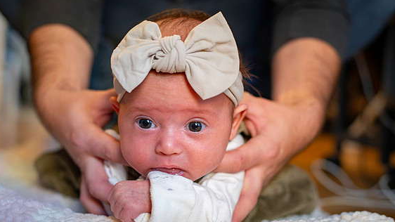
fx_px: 566
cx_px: 196
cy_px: 127
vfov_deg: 22.2
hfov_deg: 38.5
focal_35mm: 54
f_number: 3.2
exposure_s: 1/60
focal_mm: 50
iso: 1000
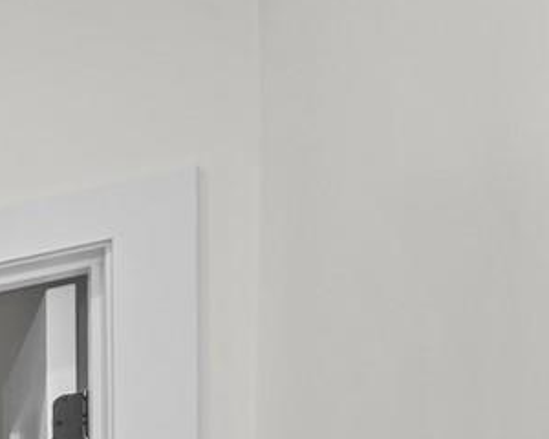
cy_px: 888
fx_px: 1251
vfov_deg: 15.6
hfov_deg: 10.8
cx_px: -1177
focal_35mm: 77
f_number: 8
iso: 250
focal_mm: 12
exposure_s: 1/6
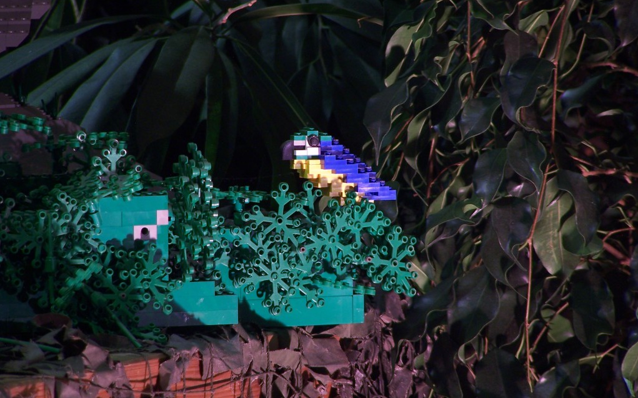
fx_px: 7024
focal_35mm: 404
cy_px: 188
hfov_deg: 5.2
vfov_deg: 3.3
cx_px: 319
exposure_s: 1/2
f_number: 3.7
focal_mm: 63
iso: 80
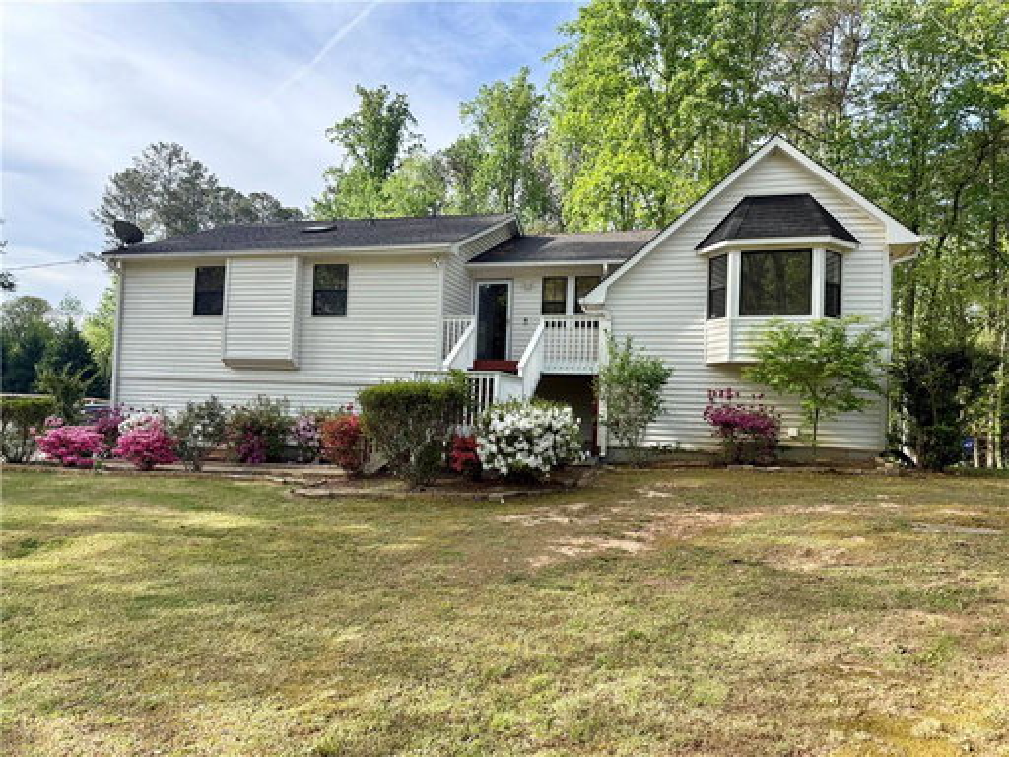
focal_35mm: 24
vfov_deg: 56.8
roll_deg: -1.9
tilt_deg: +2.2
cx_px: 504
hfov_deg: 71.6
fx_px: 700
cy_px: 378
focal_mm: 6.76
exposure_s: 1/1292
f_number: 1.78
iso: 100
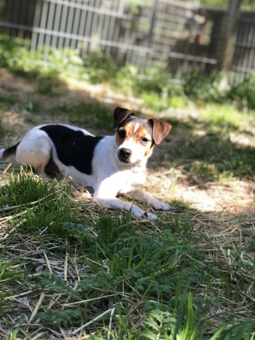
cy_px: 178
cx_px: 128
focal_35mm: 55
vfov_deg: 34.9
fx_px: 540
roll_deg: -8.9
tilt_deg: -11.7
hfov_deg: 26.6
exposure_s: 1/120
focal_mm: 6
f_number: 2.4
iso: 20
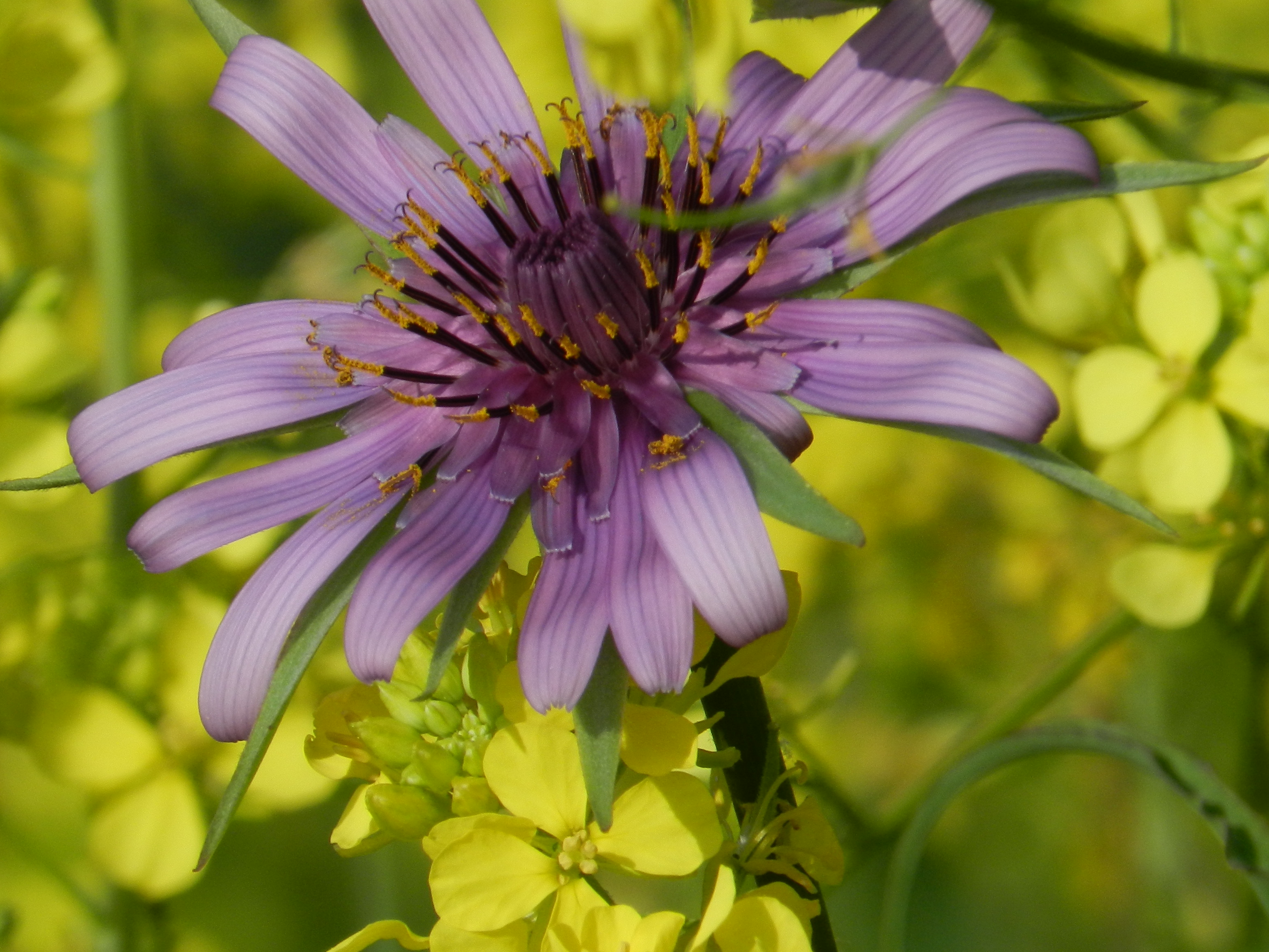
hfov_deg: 1.9
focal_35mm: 1044
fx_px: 38277
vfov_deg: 1.4
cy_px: 557
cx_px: 764
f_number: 7.1
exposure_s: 1/800
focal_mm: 144
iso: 200
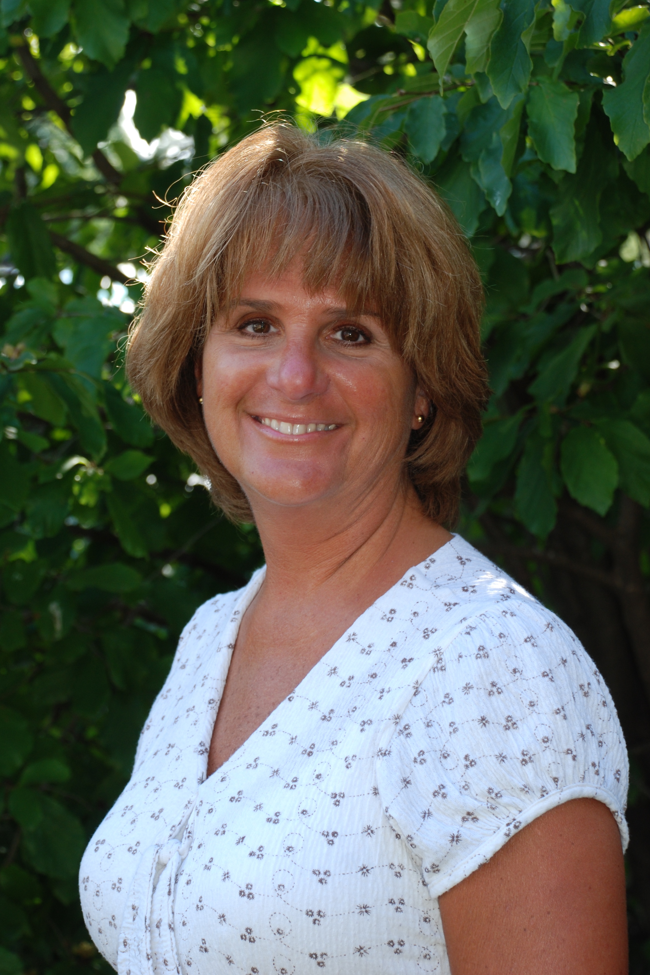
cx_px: 322
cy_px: 484
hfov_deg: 15.5
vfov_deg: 23.1
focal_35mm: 88
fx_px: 2383
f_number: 5.3
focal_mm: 58
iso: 200
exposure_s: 1/60
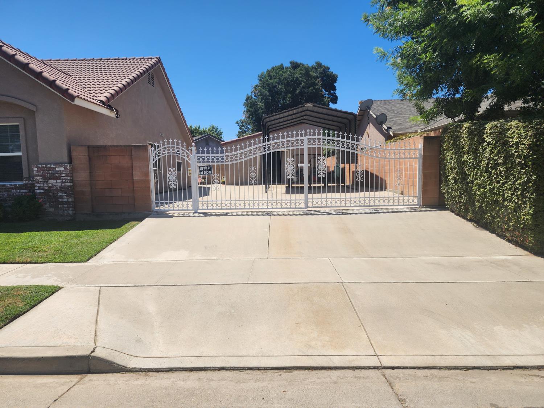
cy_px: 204
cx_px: 272
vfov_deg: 58.9
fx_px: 361
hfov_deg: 73.9
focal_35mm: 23
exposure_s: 1/1391
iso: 12
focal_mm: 6.4
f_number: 1.8
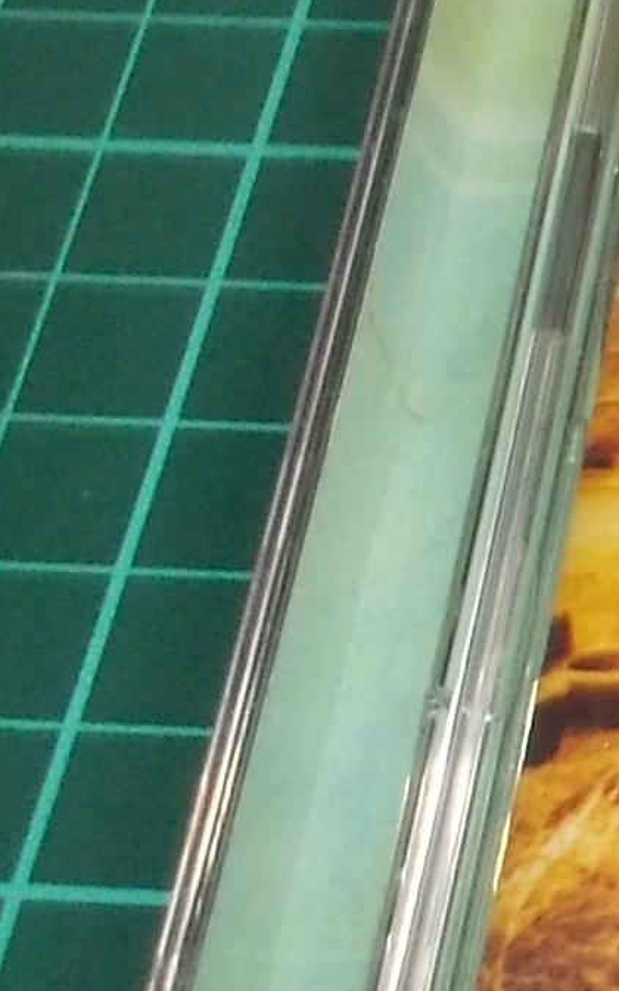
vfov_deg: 20.0
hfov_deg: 10.6
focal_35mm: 104
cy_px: 519
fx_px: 2807
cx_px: 1519
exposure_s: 1/30
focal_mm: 4.1
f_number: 3.3
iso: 250
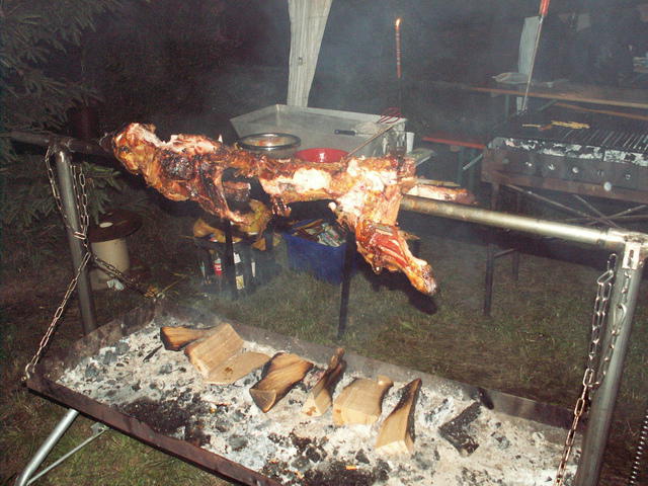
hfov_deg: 52.6
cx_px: 324
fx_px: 655
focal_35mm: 35
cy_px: 243
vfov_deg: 40.7
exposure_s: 1/40
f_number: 2.8
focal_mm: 5.86
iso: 160
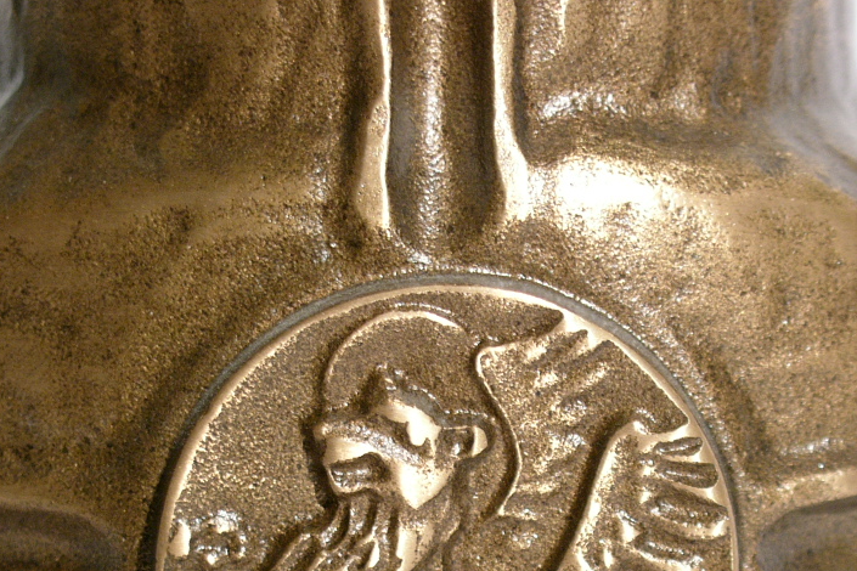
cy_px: 545
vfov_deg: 8.0
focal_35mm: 170
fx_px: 4047
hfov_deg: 12.1
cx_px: 410
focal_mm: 22.5
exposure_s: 1/80
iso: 100
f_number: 3.2
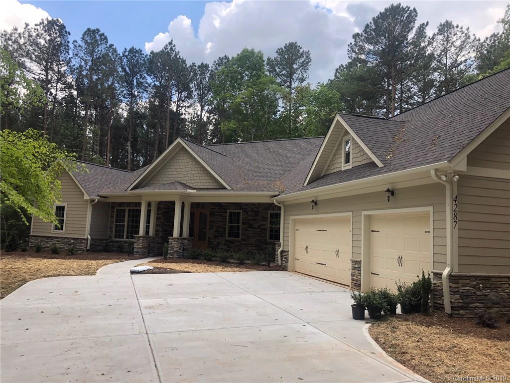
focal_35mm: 28
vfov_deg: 49.7
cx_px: 255
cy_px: 192
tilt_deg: +6.8
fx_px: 413
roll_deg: -3.6
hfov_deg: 63.4
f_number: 1.8
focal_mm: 3.99
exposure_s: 1/481
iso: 20
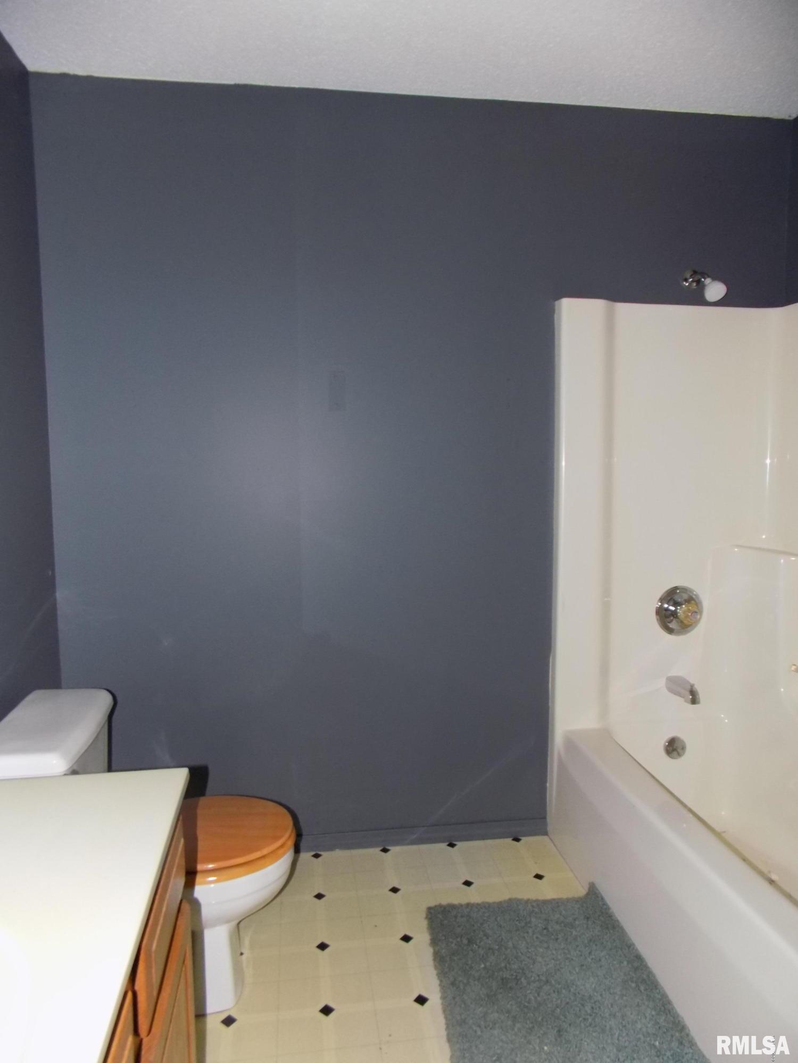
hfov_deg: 58.9
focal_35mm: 23
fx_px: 707
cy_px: 532
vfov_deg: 73.9
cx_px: 399
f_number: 3.1
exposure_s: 1/30
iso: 200
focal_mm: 4
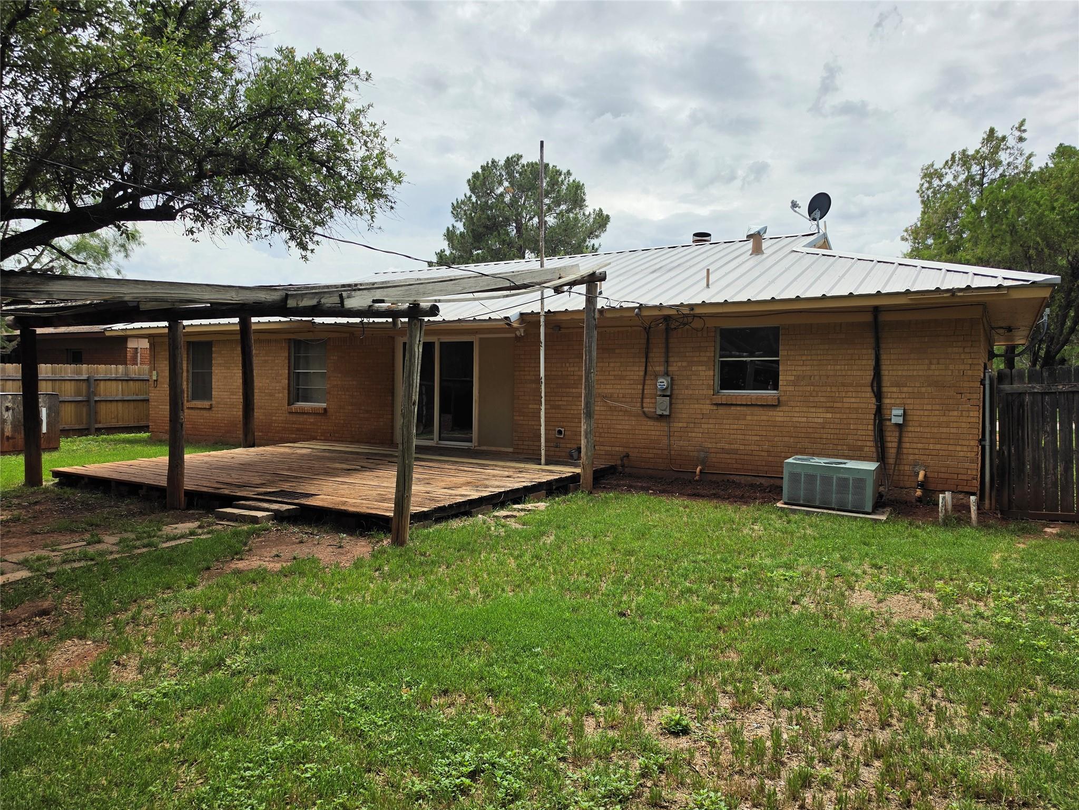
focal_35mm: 23
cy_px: 405
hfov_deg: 73.9
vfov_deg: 58.9
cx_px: 540
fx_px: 717
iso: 50
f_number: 1.4
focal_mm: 6.5
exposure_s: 1/7939
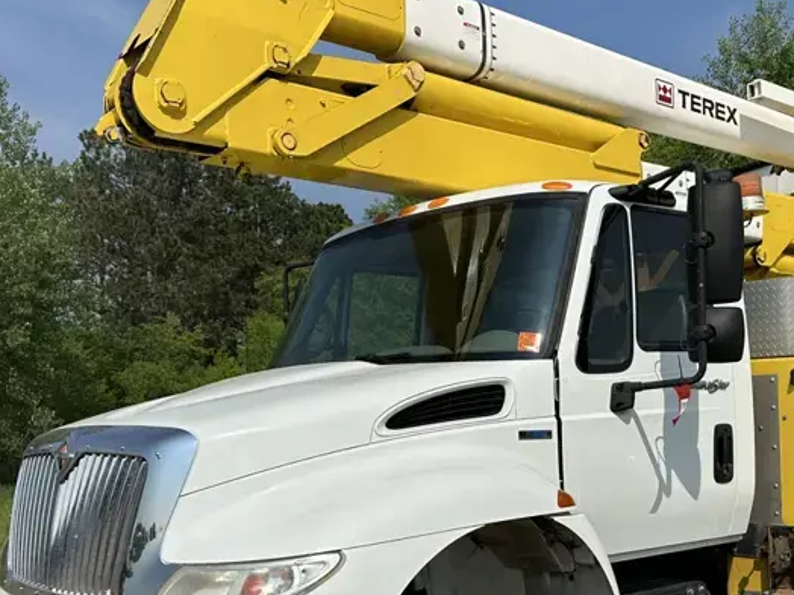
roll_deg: +0.7
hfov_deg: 42.6
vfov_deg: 32.4
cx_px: 503
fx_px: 1009
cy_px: 425
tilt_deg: +0.2
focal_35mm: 44
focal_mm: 6.86
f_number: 1.78
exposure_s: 1/10753
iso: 80
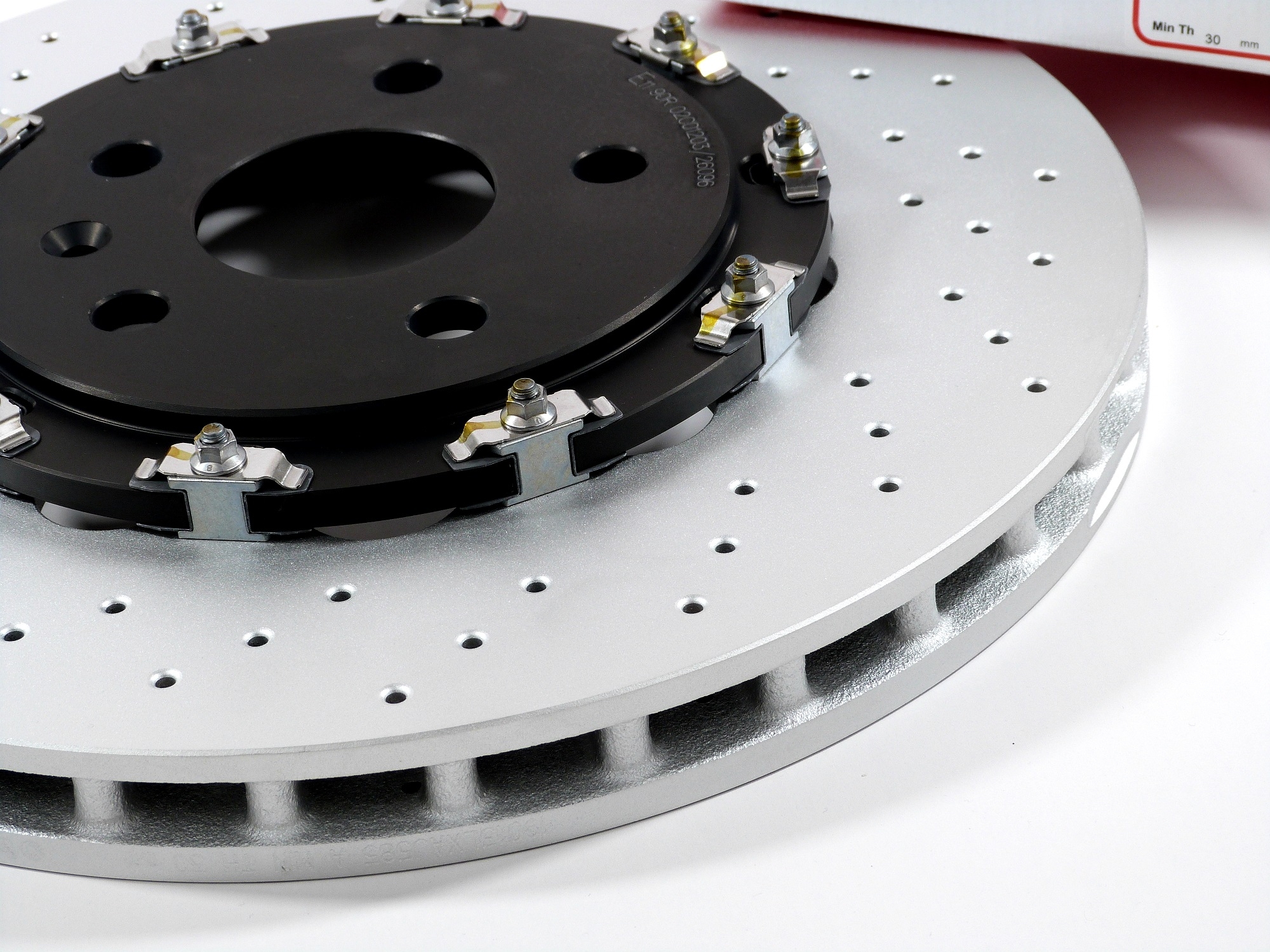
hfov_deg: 20.2
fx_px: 3559
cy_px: 476
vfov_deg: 15.2
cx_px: 635
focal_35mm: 97
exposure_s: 1/125
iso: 100
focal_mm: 17.5
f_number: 4
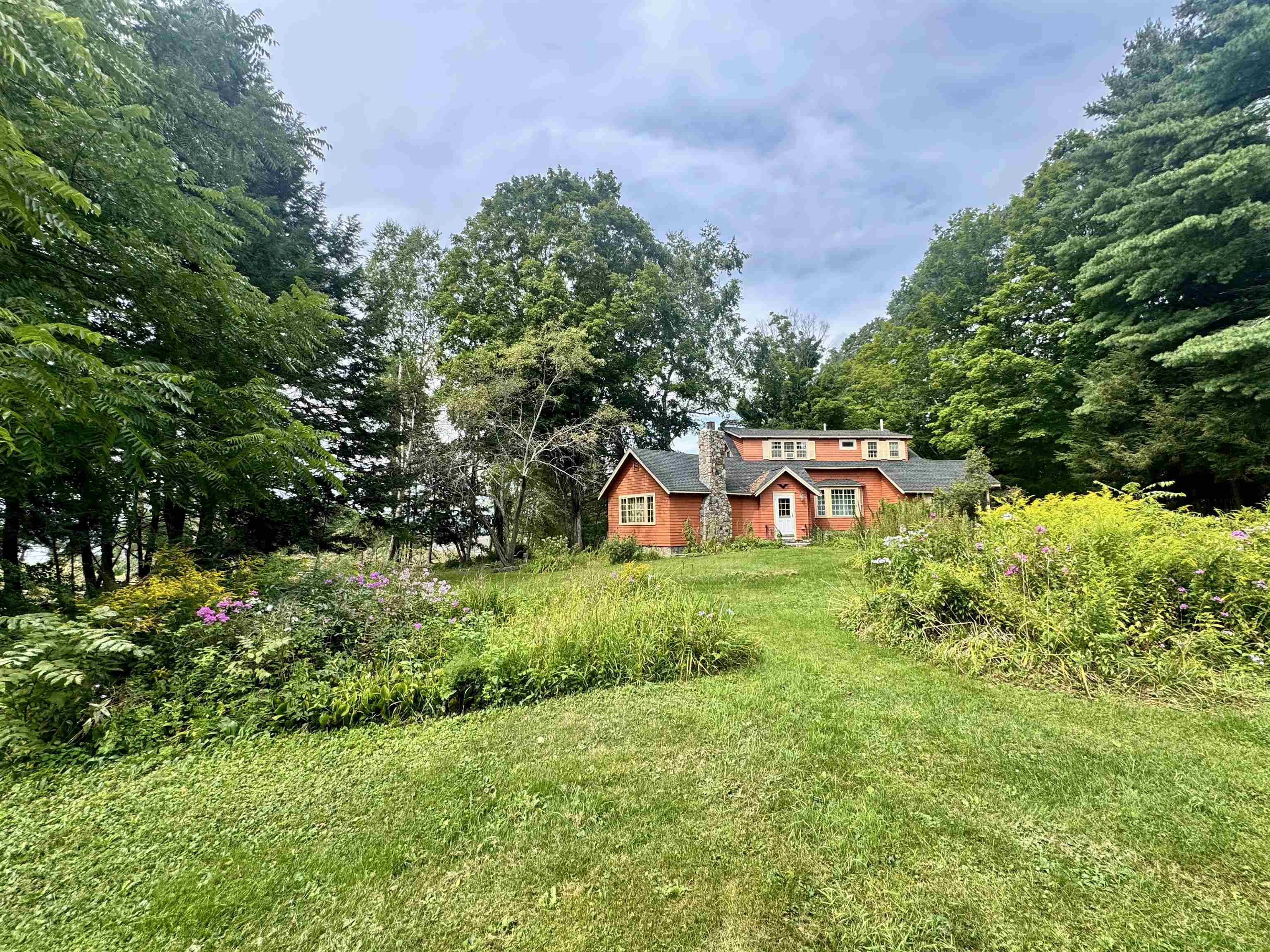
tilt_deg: +5.3
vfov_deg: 85.7
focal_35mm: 14
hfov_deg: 102.1
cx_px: 635
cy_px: 476
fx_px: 514
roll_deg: +0.6
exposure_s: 1/556
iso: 40
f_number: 2.2
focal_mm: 2.22
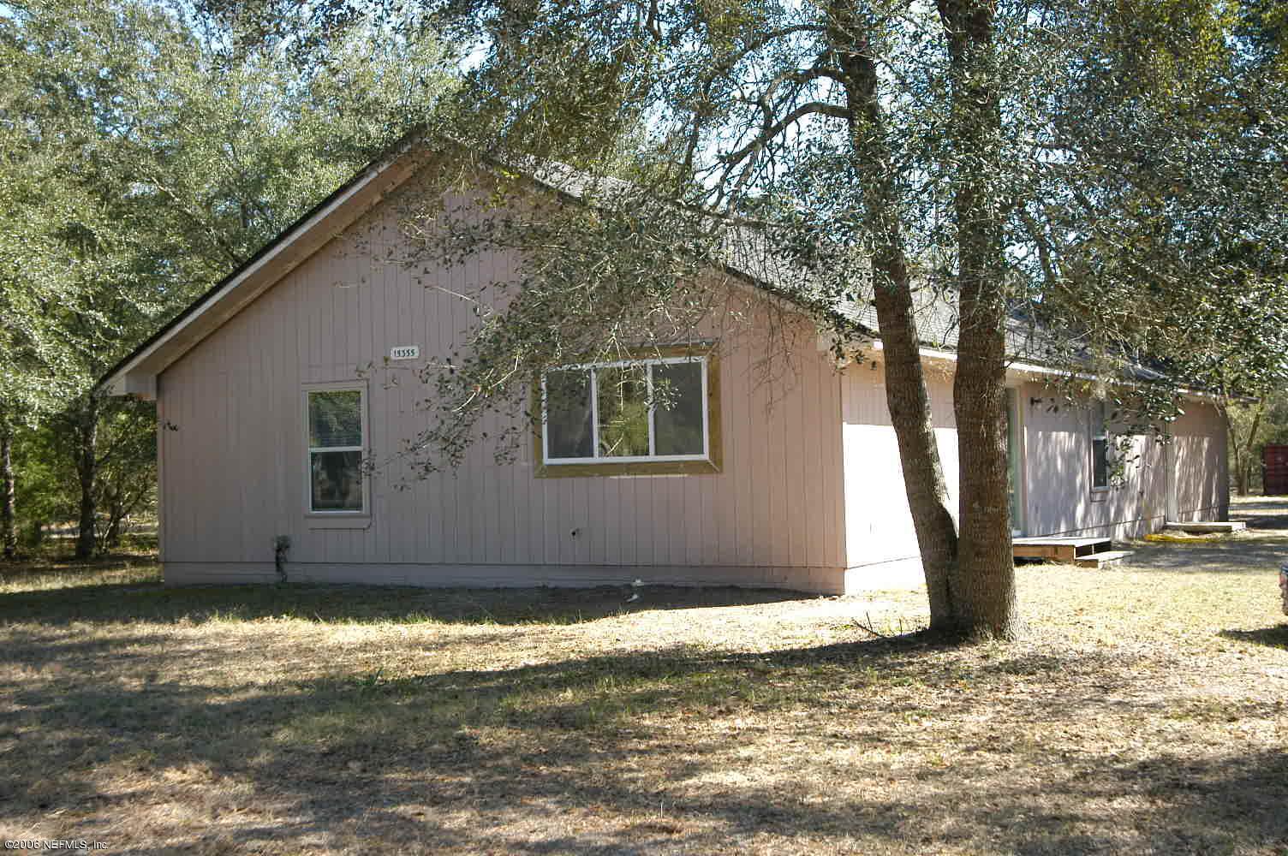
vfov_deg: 28.9
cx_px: 644
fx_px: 1662
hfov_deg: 42.4
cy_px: 428
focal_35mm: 46
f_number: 5
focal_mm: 31
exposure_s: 1/200
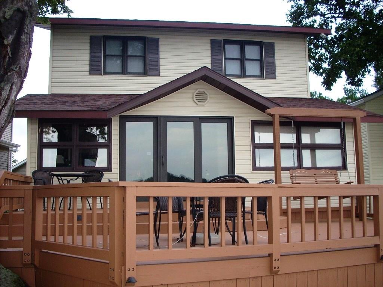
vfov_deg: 38.7
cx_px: 192
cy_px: 144
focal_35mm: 37
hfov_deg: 50.1
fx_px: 409
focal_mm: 6.2
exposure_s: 1/30
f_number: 2.8
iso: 100
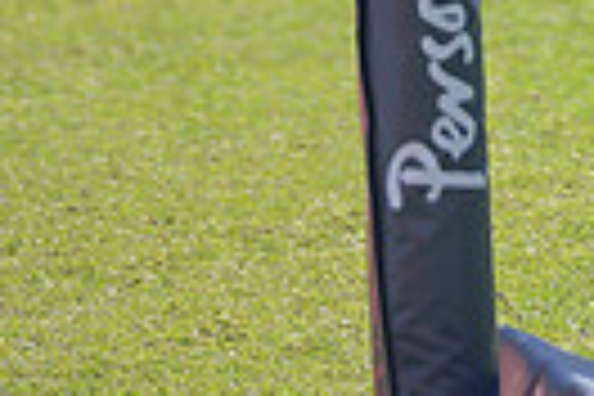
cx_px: 1161
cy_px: -425
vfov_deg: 1.6
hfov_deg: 2.3
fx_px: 14502
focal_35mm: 879
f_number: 4
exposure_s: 1/1600
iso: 280
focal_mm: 200
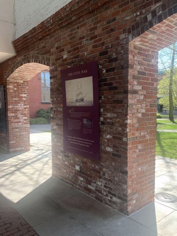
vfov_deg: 61.6
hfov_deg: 48.2
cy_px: 121
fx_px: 198
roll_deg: +0.6
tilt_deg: -3.1
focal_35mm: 29
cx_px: 93
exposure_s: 1/238
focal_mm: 4.25
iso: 25
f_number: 1.8
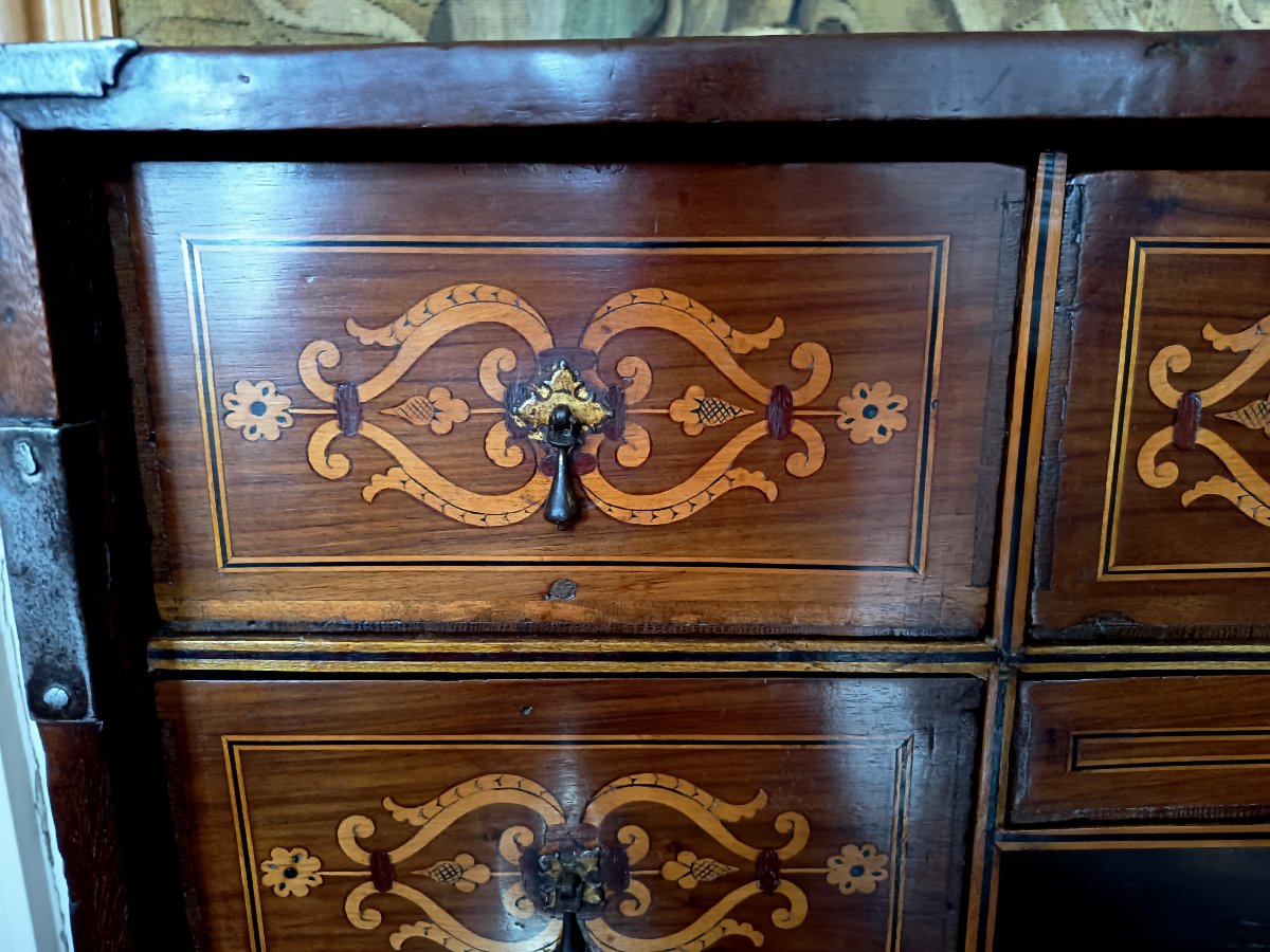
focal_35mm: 24
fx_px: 881
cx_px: 635
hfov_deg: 71.6
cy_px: 476
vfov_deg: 56.8
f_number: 1.7
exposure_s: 1/14.3
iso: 3621
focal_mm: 5.24
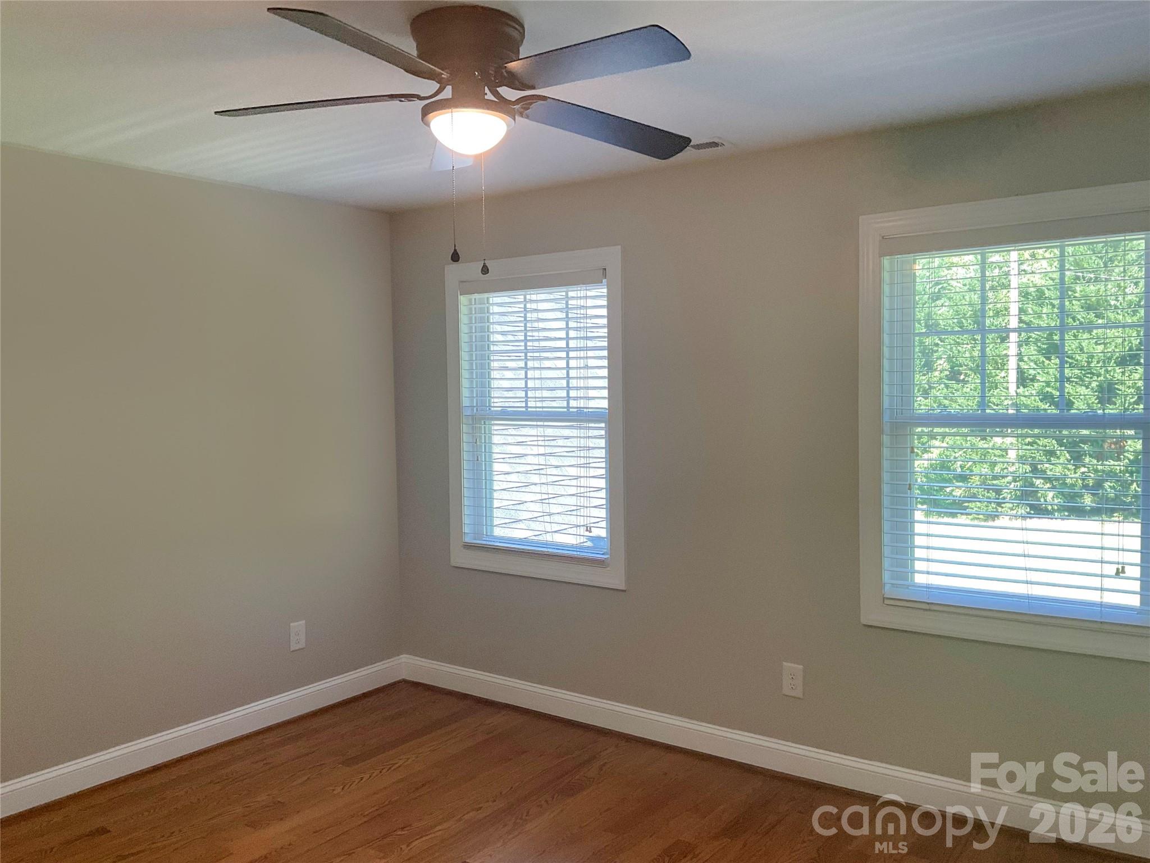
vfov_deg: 48.2
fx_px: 963
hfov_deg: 61.7
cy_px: 432
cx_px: 575
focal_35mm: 29
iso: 80
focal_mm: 3
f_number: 1.8
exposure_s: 1/60
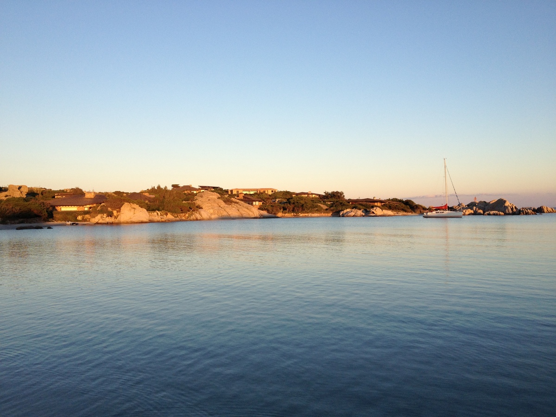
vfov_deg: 40.7
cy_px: 208
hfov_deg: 52.6
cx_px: 278
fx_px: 562
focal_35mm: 35
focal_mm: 4.28
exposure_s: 1/488
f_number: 2.4
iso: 64
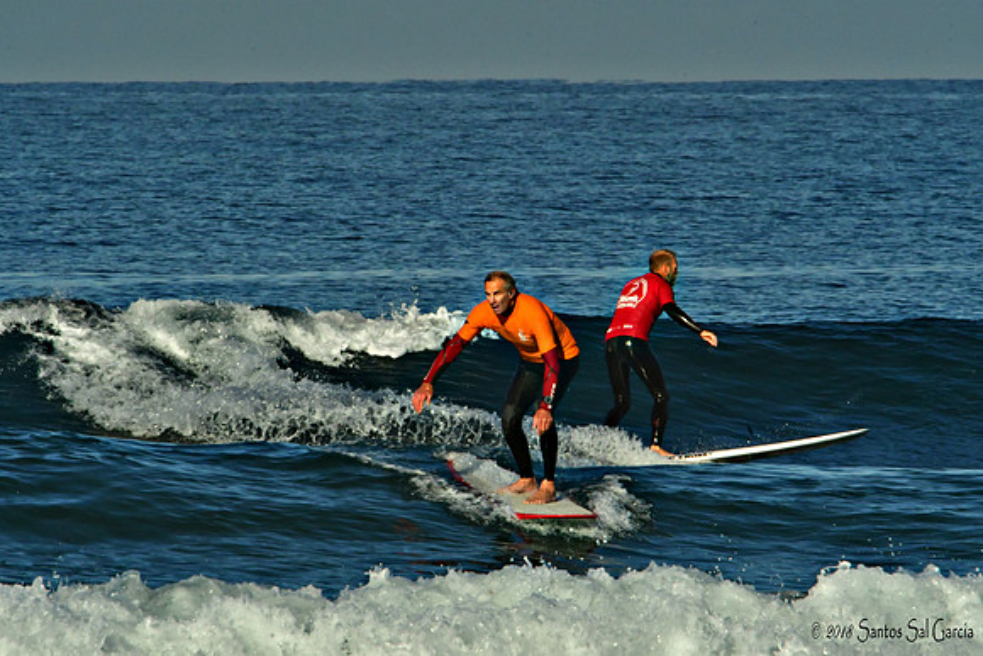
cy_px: 328
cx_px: 492
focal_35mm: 1200
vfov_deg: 1.1
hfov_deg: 1.7
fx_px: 32773
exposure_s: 1/320
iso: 400
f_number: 32
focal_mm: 800
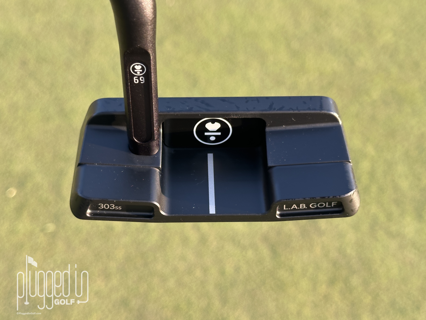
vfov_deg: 30.3
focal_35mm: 48
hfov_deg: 39.7
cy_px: 160
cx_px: 213
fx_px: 591
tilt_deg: -48.6
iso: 64
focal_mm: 6.86
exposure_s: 1/198
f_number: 1.78
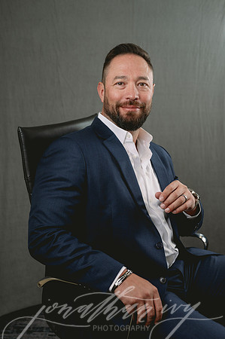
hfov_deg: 26.9
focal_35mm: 50
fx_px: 470
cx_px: 112
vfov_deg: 39.6
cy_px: 170
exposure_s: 1/200
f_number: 3.5
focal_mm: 50
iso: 50
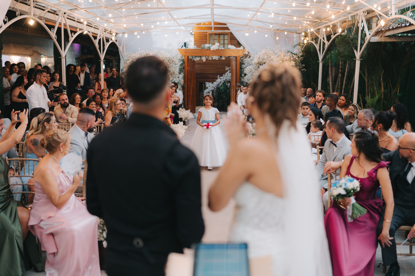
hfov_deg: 53.3
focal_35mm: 36
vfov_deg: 37.0
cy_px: 138
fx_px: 413
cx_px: 208
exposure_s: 1/250
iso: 250
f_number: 1.3
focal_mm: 35
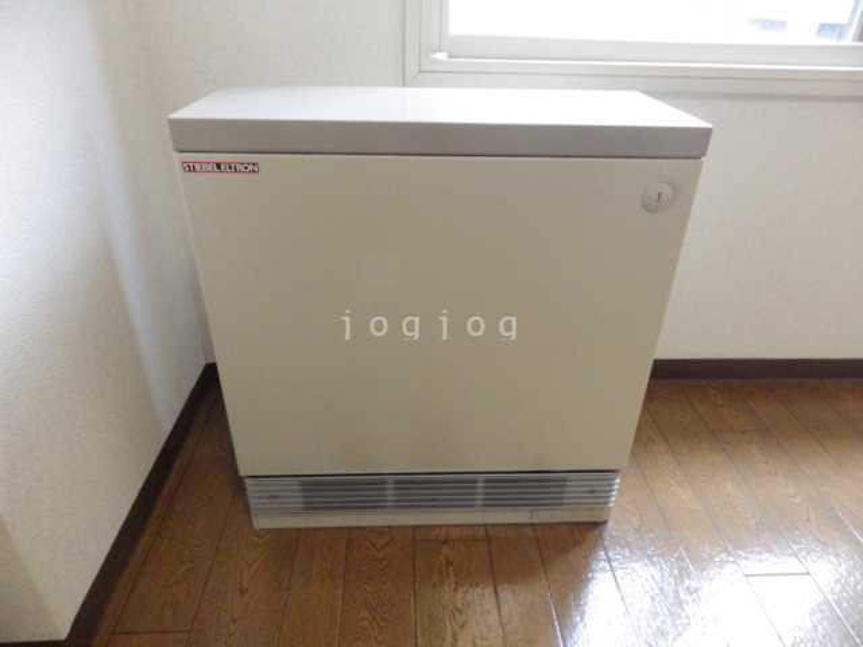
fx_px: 548
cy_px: 324
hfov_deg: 76.4
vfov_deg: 61.1
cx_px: 432
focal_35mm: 22
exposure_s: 1/45
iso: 500
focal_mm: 4
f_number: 3.1
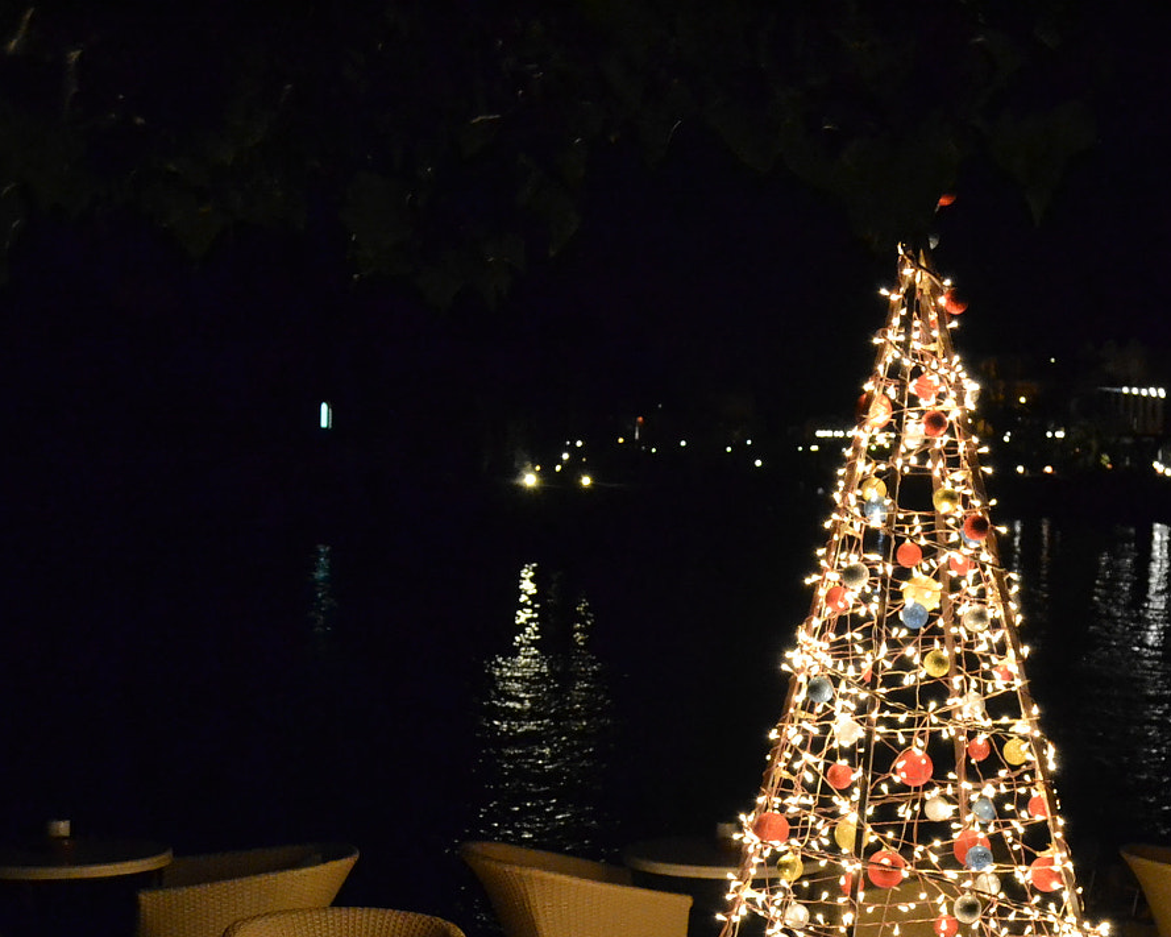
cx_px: 810
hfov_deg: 24.9
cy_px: 701
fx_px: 2634
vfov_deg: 20.0
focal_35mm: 76
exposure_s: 1/30
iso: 3200
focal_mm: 30
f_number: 4.2
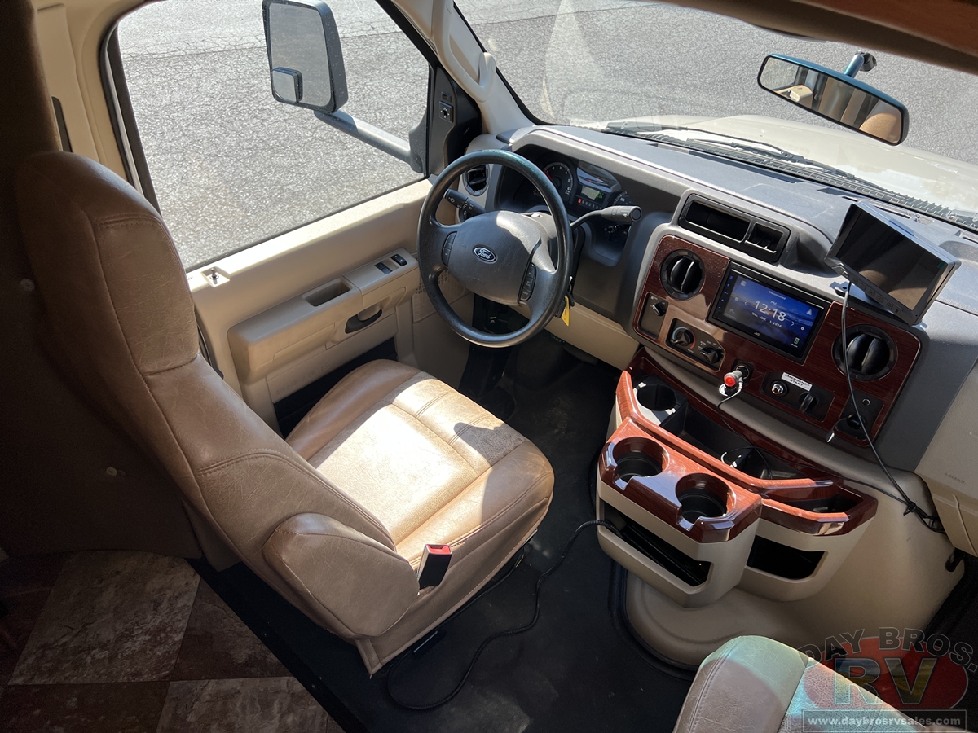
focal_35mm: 26
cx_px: 489
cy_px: 366
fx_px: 735
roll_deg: +1.3
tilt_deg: -39.1
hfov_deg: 67.3
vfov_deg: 53.1
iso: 50
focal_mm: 5.7
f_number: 1.5
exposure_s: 1/521
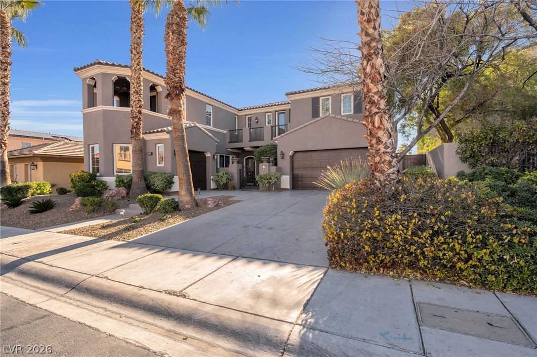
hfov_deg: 95.0
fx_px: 246
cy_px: 178
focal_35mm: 16
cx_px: 268
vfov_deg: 71.9
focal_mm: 16.5
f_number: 10
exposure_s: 1/50
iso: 100
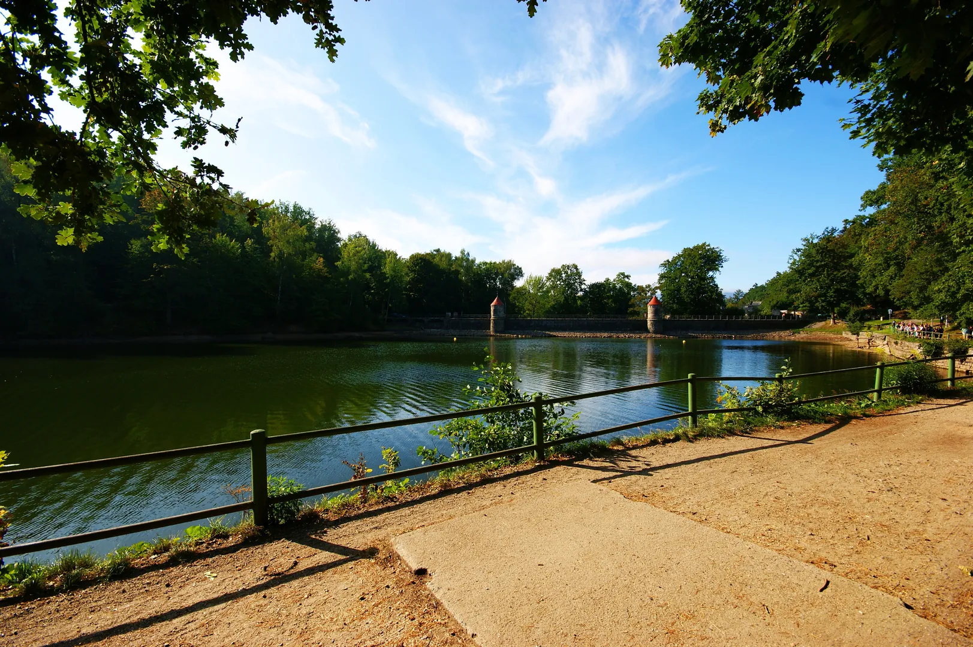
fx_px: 405
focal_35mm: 15
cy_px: 324
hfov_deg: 100.4
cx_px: 486
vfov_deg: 77.3
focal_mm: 10
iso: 100
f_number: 10
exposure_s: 1/160
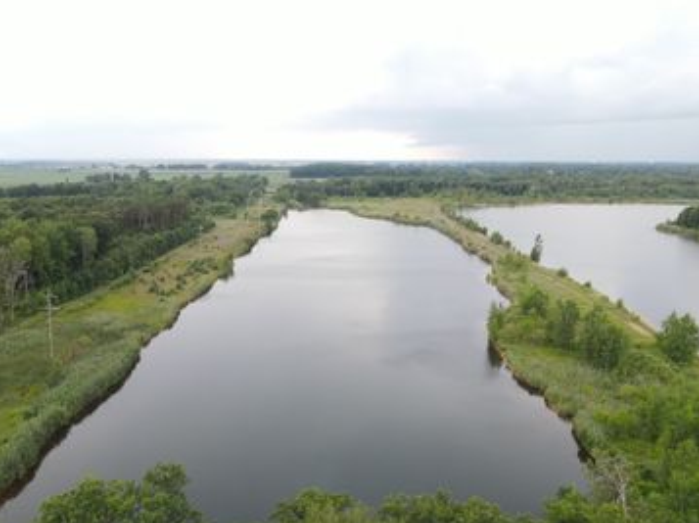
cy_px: 232
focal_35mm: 29
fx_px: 585
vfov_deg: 48.1
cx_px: 326
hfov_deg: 61.7
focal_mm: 4.5
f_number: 2.8
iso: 100
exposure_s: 1/100
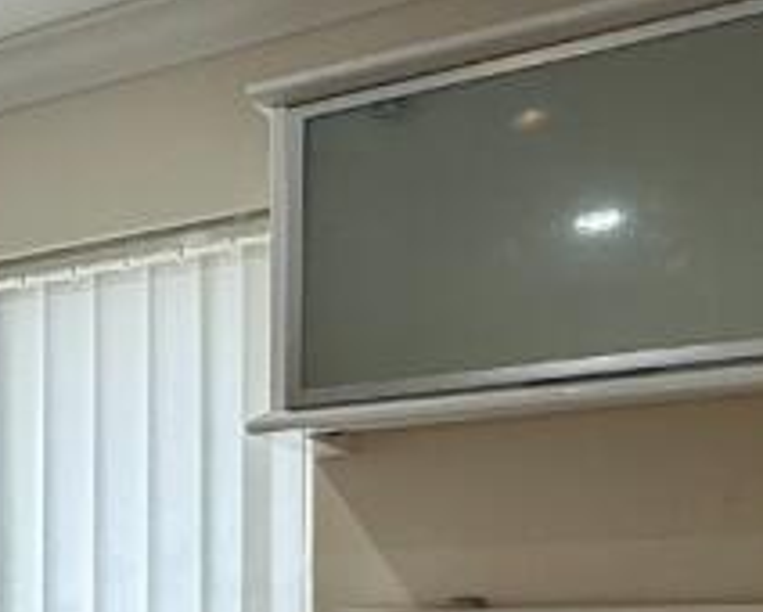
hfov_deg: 19.5
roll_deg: -0.1
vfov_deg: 22.0
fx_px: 1492
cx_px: -687
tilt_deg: +0.3
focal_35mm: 66
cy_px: 670
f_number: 2.2
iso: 100
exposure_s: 1/100
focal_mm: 2.22
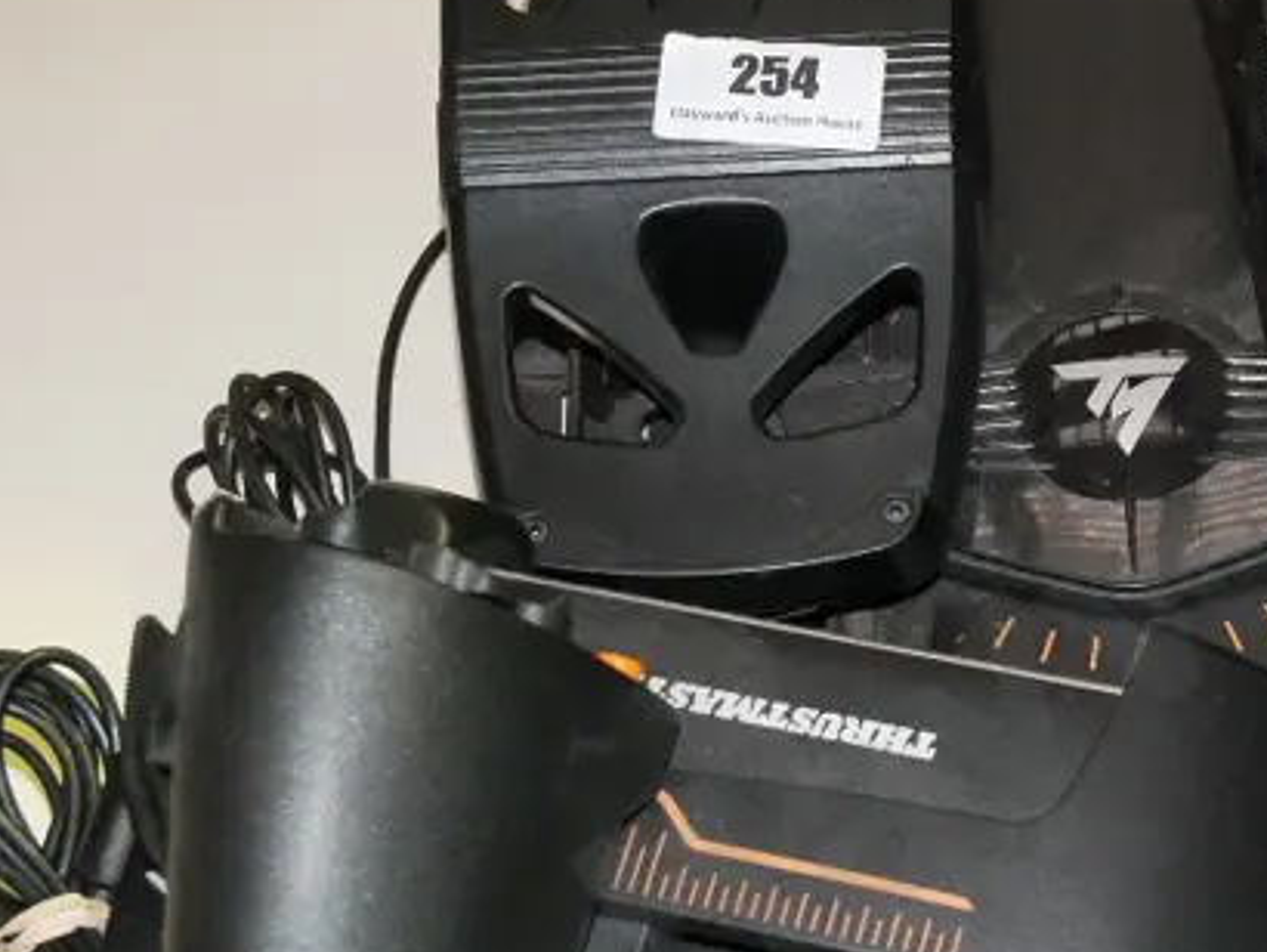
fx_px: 4212
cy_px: 549
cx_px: 1233
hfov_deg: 16.8
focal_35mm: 115
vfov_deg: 12.9
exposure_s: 1/125
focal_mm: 23
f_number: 5.6
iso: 3200
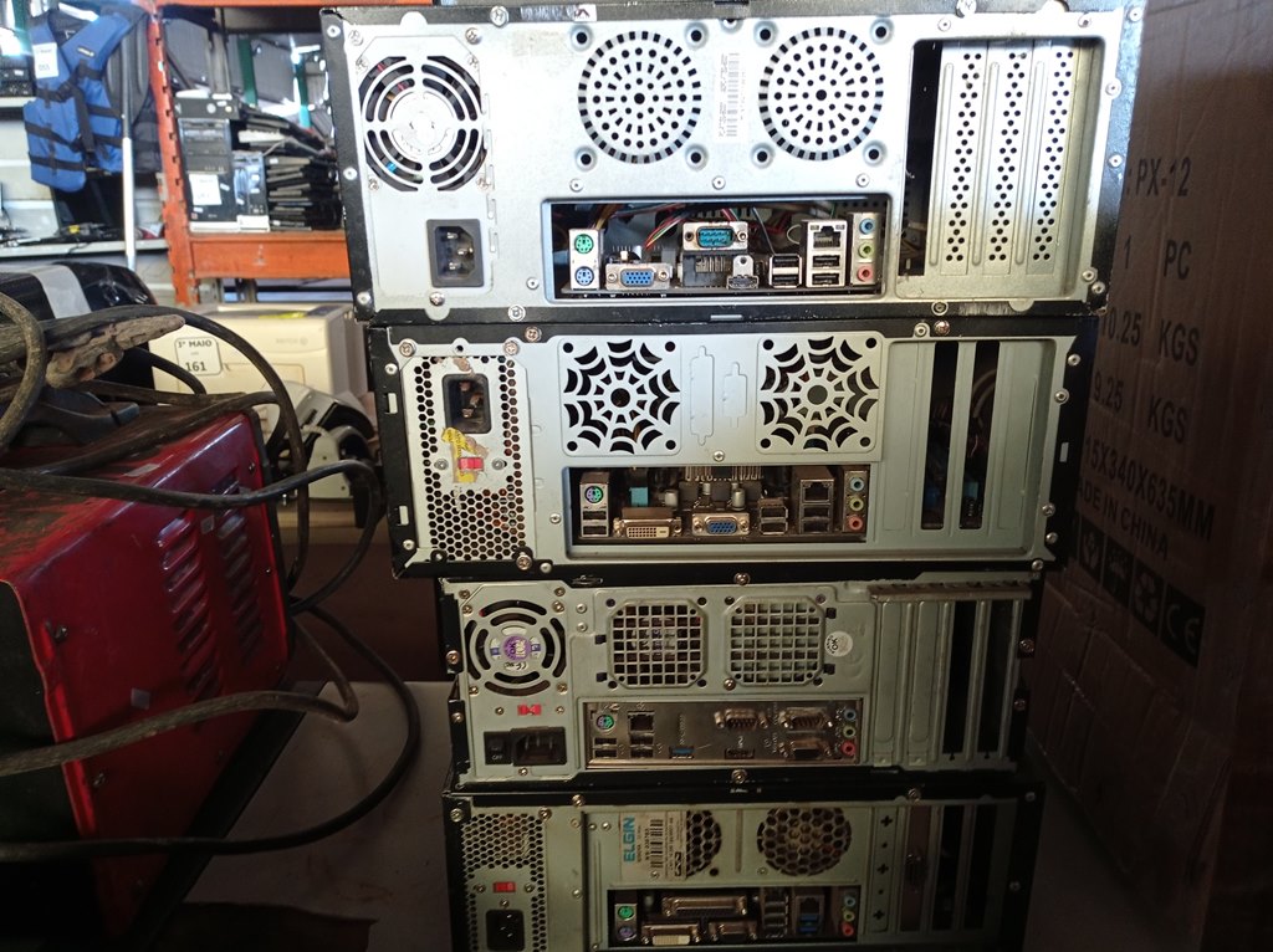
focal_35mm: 28
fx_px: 1029
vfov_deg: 49.7
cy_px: 476
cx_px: 636
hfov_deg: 63.5
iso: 357
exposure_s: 1/30
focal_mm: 4.7
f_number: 1.79
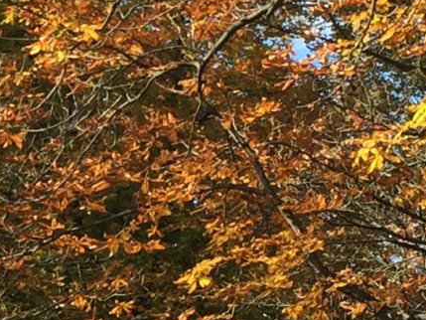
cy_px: 310
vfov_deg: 8.5
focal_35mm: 173
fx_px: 2130
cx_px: -115
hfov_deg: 11.2
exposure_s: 1/682
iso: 32
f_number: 2.2
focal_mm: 4.15
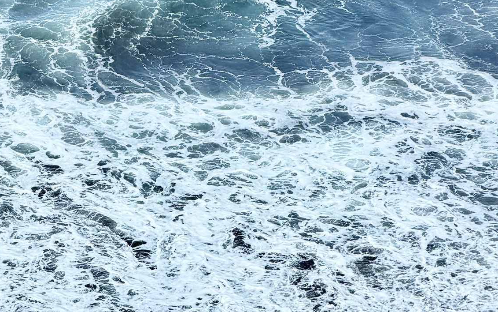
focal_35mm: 240
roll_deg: -2.2
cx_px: 171
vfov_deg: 5.5
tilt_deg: -30.9
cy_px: 342
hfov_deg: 8.7
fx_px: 3257
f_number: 2.8
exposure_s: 1/638
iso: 32
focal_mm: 16.89
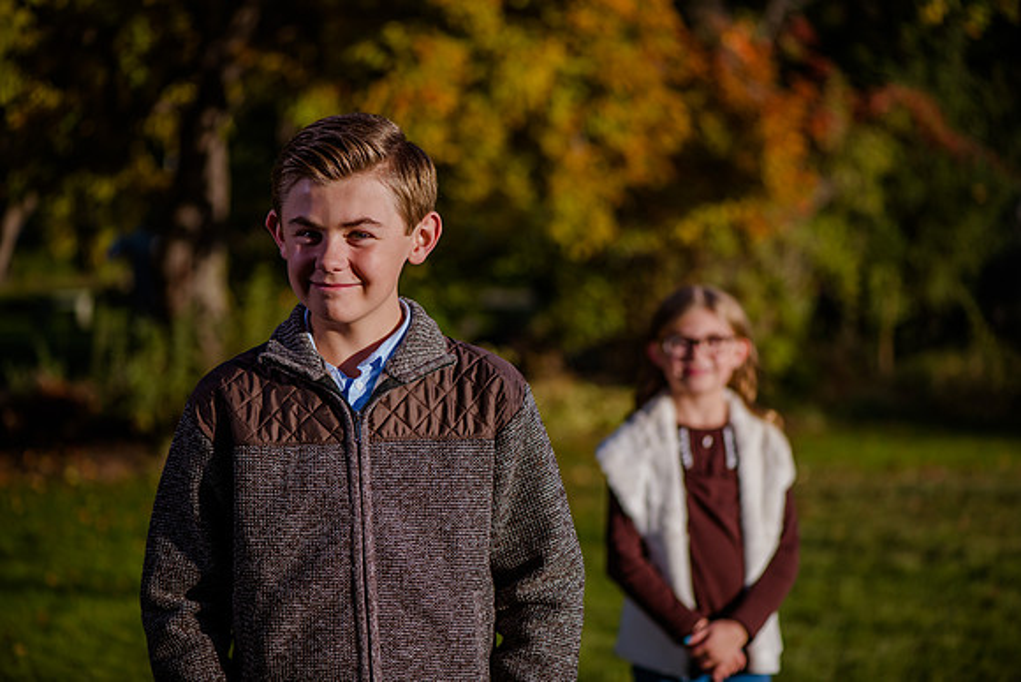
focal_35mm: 105
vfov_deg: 13.0
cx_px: 510
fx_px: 2978
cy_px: 341
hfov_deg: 19.5
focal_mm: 105
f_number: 4
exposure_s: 1/640
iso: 100
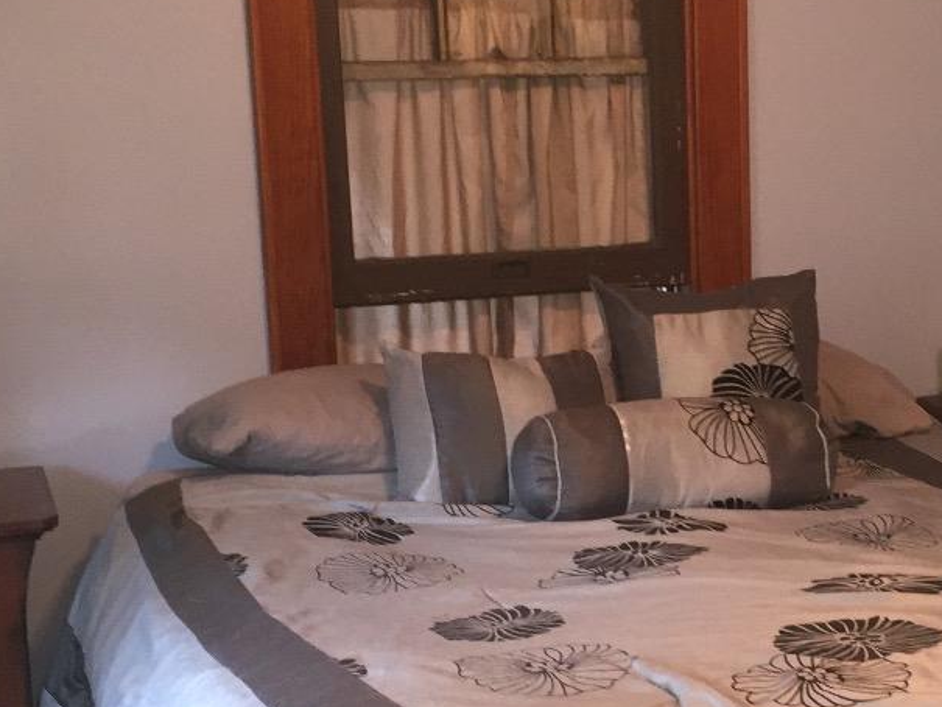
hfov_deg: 27.8
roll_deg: +1.4
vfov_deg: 21.2
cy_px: 470
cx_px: 705
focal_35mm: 69
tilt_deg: -11.7
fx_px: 1878
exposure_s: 1/20
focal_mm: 4.15
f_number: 2.2
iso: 100
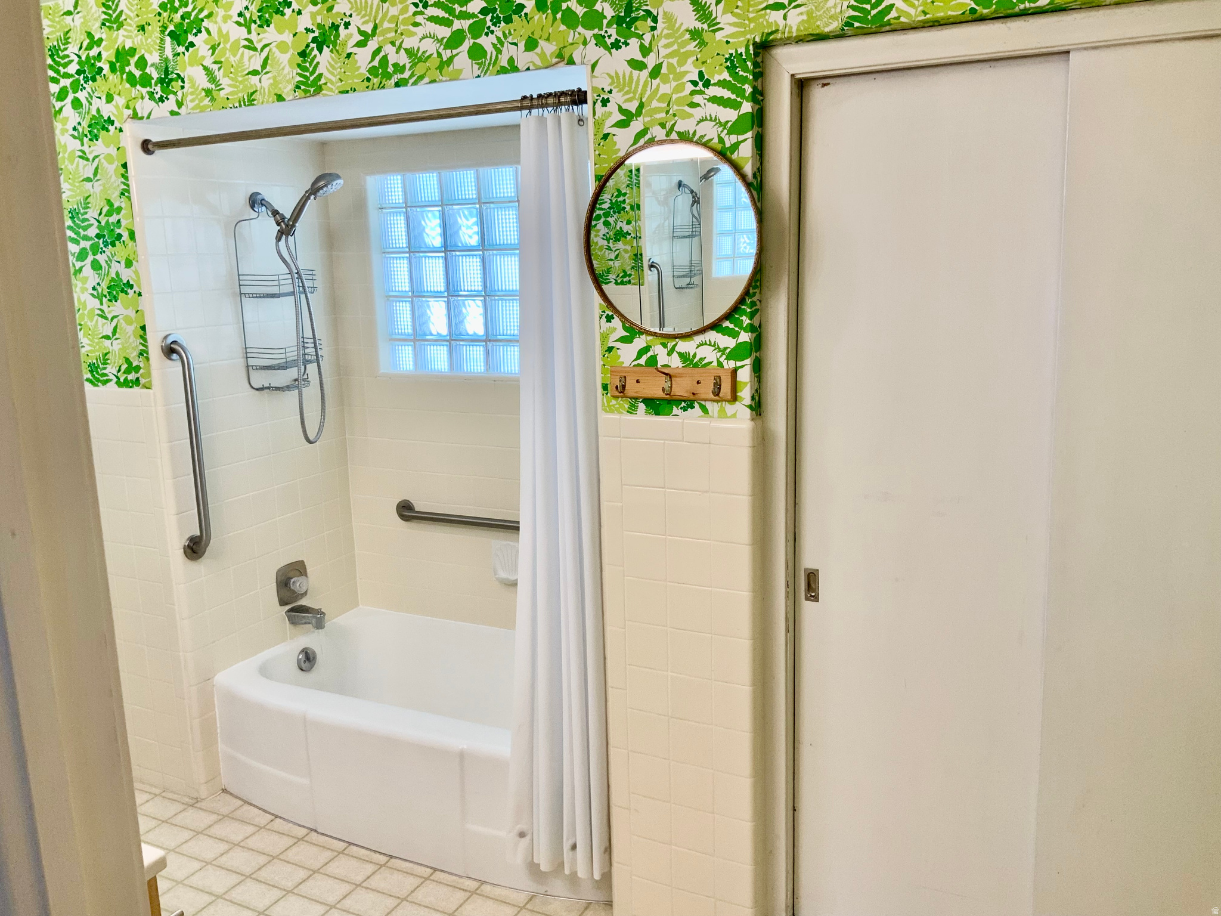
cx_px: 610
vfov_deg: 48.2
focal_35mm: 29
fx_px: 1023
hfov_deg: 61.7
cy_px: 458
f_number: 1.8
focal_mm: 3
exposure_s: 1/60
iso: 64
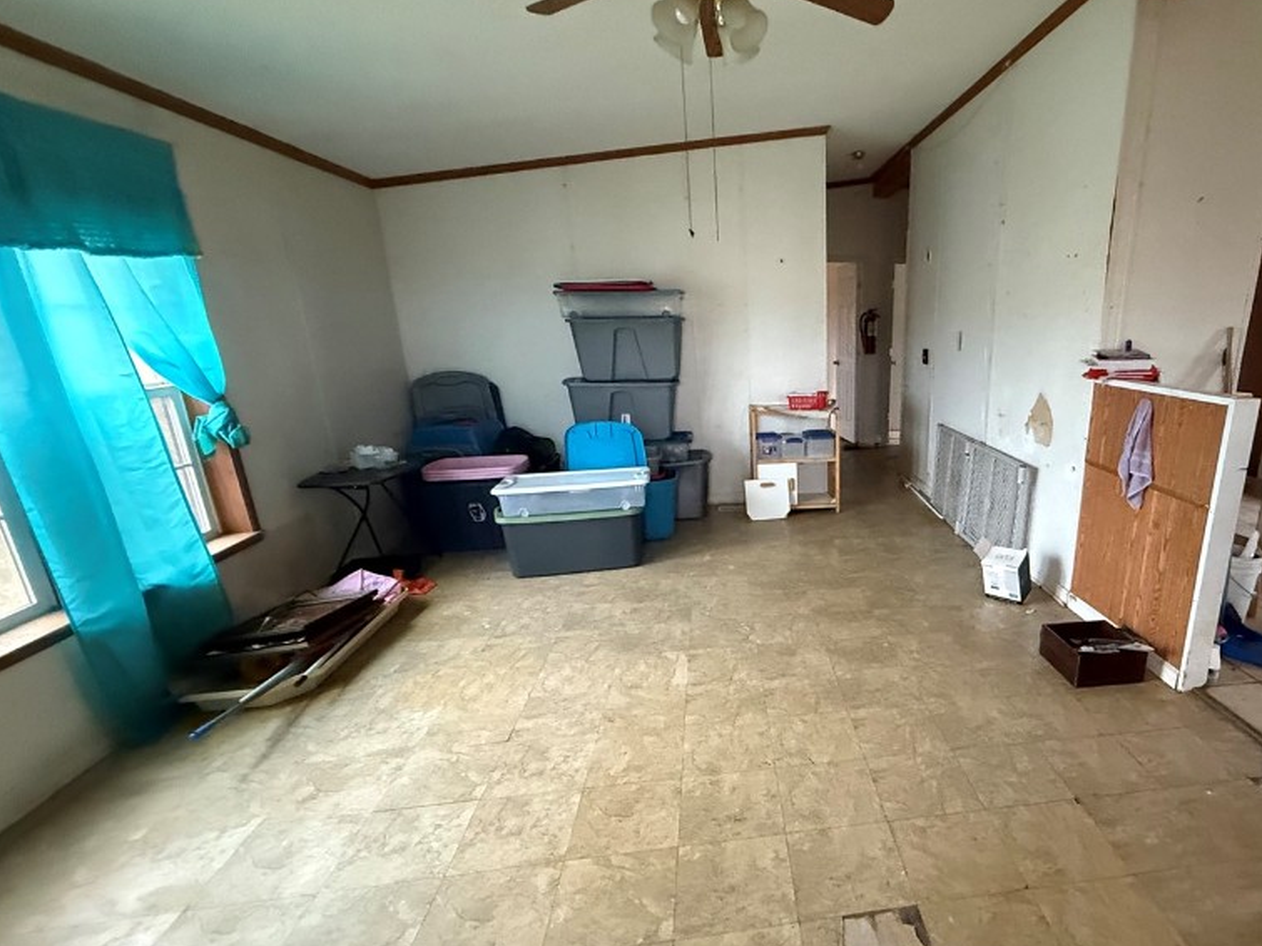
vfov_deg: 68.3
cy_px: 540
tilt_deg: -18.1
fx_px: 693
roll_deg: -0.7
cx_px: 841
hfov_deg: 81.8
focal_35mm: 19
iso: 1000
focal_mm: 2.22
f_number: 2.2
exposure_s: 1/60
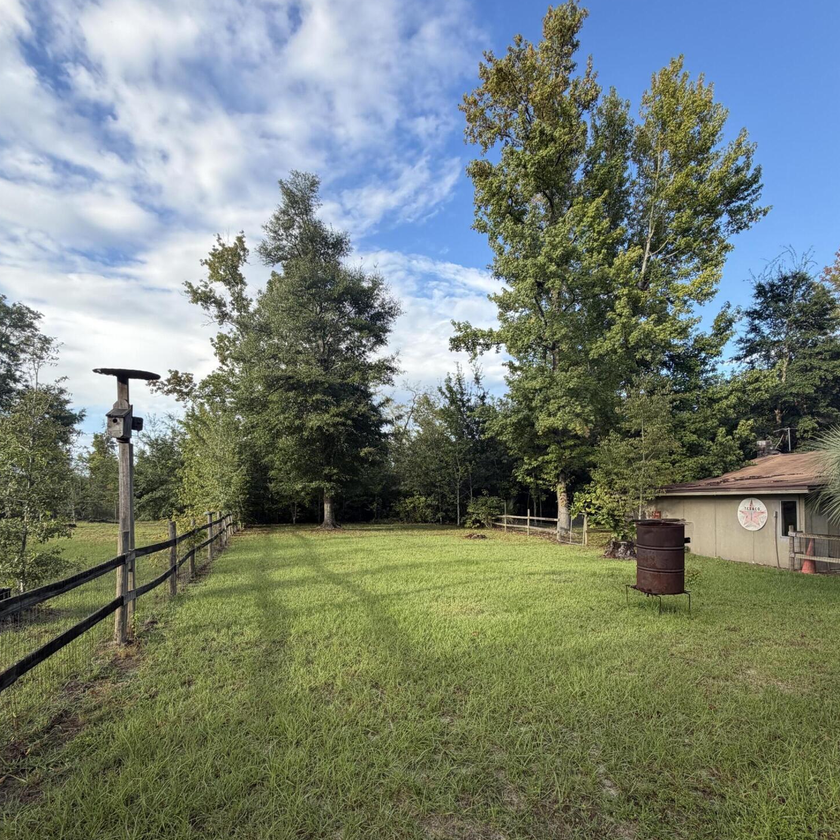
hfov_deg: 84.0
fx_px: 467
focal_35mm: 17
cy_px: 505
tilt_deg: -0.1
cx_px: 425
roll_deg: +0.1
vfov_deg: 82.9
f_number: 2.2
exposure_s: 1/502
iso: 50
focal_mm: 2.22
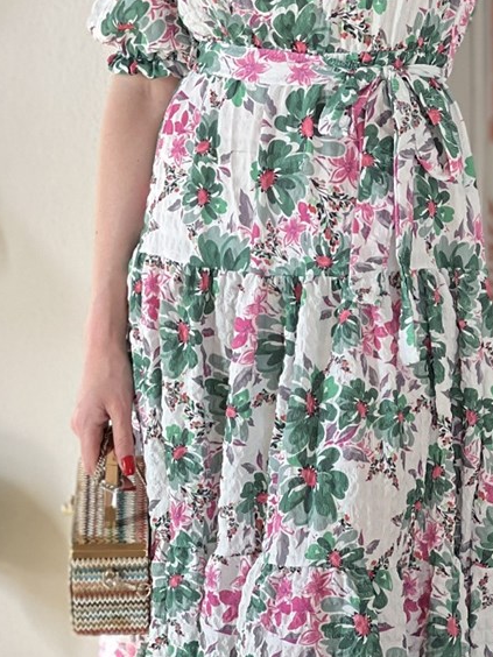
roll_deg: +0.2
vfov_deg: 10.8
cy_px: 159
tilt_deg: -8.5
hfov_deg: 8.2
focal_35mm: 182
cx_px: 347
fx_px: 3456
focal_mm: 9
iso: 100
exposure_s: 1/121
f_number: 2.8
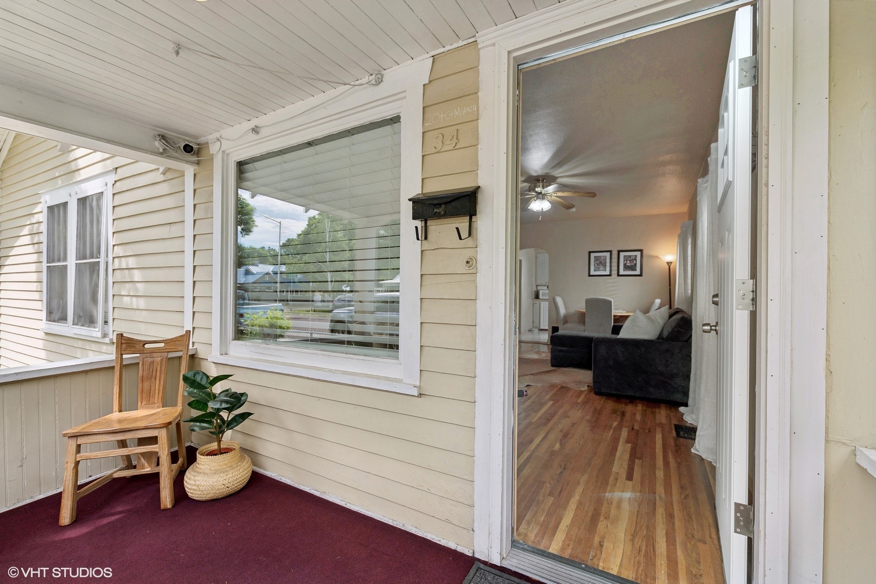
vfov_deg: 77.3
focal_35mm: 15
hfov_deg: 100.4
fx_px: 365
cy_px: 292
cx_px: 438
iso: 100
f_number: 6.3
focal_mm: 10
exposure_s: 1/100
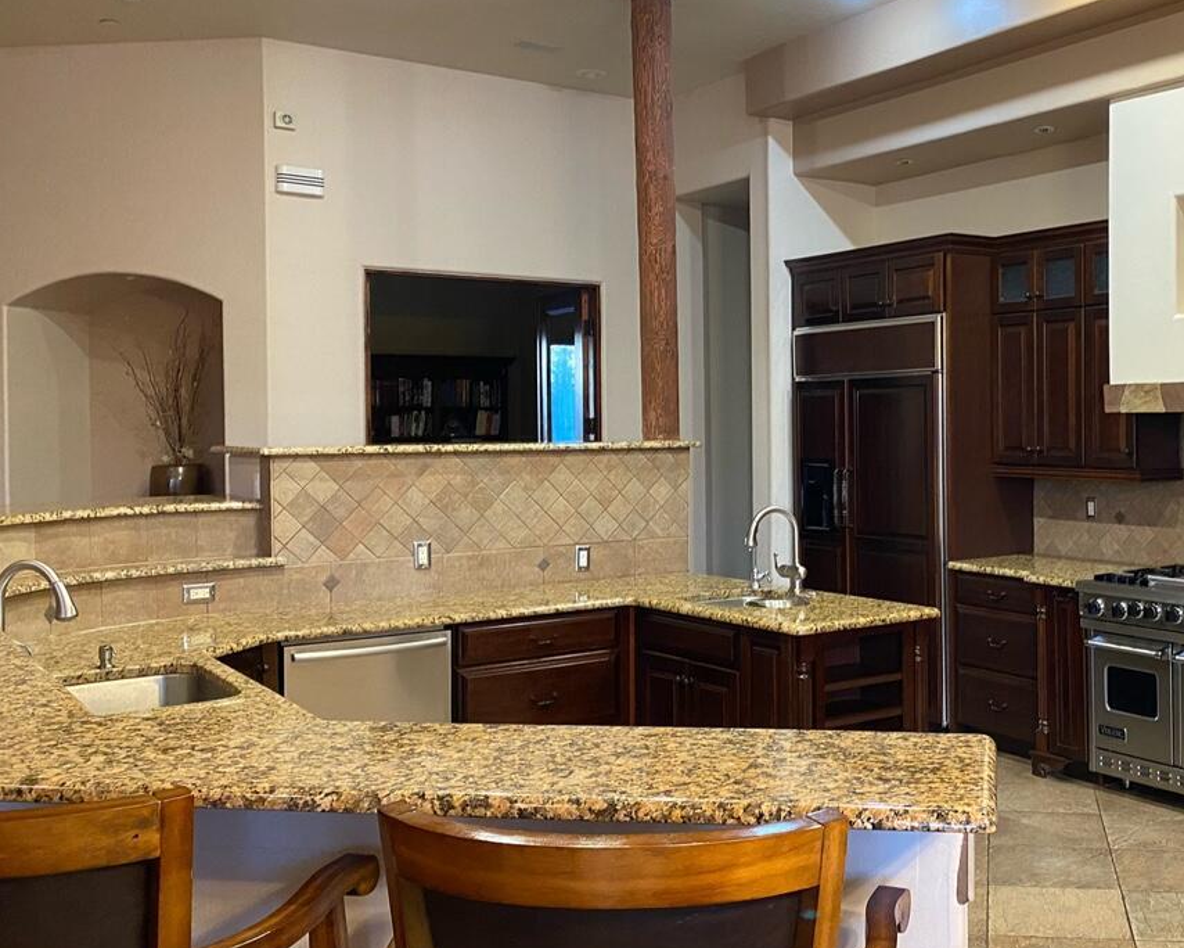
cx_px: 831
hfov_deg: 46.8
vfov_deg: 39.2
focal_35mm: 38
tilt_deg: -1.9
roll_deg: +0.7
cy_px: 457
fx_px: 1332
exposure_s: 1/40
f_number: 1.8
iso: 500
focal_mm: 4.25
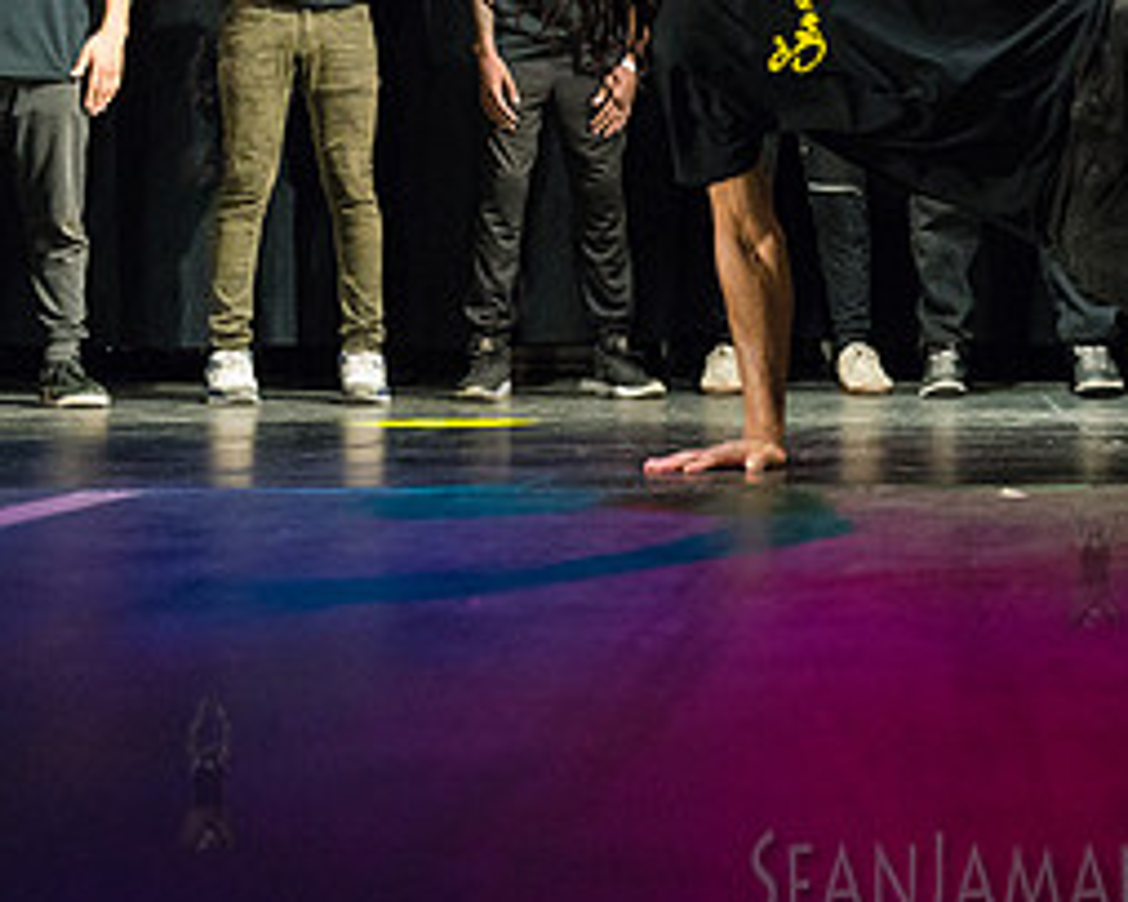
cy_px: 163
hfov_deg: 22.5
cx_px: 1087
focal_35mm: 82
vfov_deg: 18.5
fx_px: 2736
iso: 4000
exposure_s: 1/1000
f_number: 2.8
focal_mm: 34
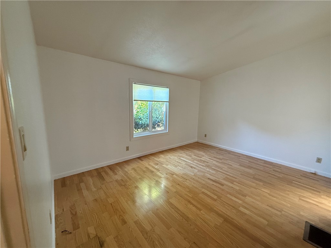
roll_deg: -1.5
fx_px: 134
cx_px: 166
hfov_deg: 102.1
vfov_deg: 85.7
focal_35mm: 14
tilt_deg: -8.2
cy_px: 124
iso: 400
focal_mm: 2.22
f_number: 2.2
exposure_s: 1/60
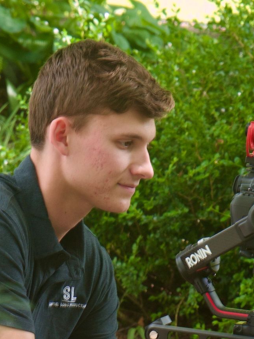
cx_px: 160
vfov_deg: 7.1
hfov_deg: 5.3
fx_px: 2730
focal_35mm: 279
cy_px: 281
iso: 200
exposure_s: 1/40
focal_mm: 60
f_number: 5.6
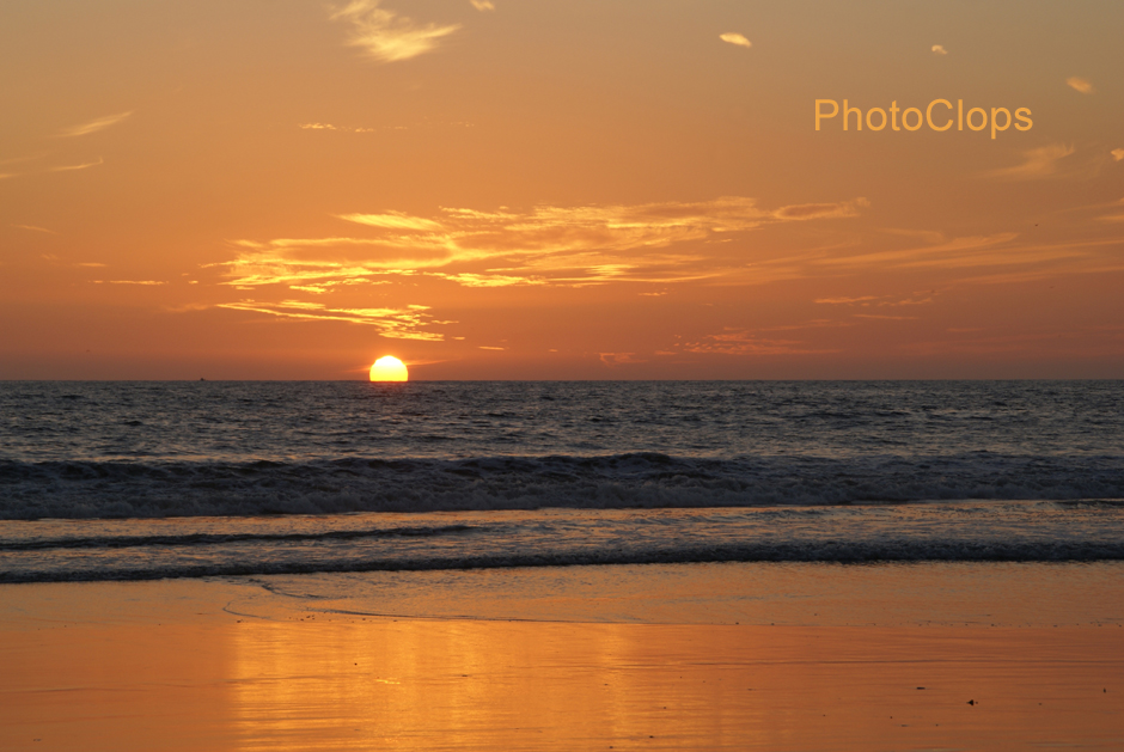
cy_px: 376
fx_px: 3751
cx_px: 562
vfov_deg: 11.5
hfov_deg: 17.0
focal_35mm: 120
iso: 100
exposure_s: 1/80
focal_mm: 80
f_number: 10
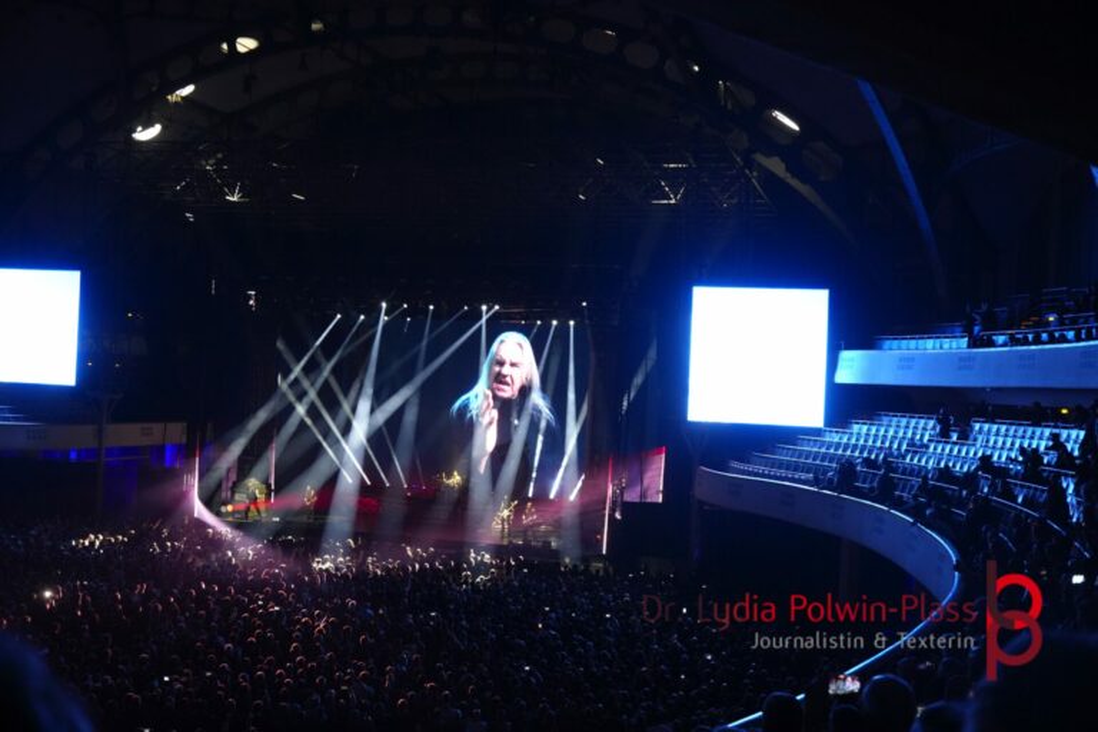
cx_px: 549
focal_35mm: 40
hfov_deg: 47.9
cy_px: 366
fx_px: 1235
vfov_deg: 33.0
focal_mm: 27
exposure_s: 1/60
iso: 3200
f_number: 4
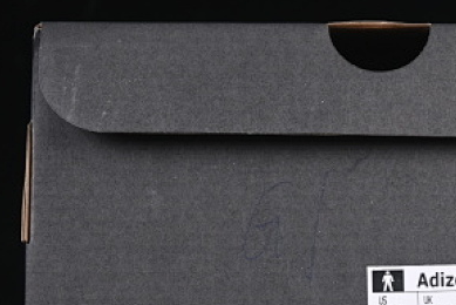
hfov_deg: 9.8
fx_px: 2637
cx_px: 392
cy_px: 152
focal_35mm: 208
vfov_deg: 6.6
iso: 160
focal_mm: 50
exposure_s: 1/60
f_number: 6.3
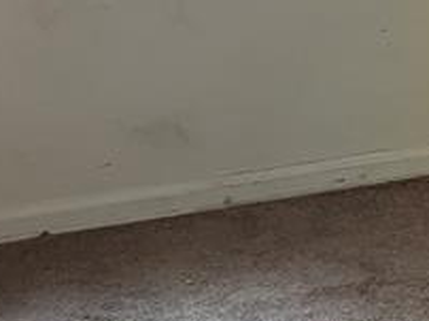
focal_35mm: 132
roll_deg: +0.7
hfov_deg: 14.3
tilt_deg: -7.8
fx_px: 1634
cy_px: -225
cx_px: 580
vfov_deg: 10.6
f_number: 1.5
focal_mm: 5.7
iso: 125
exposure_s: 1/75
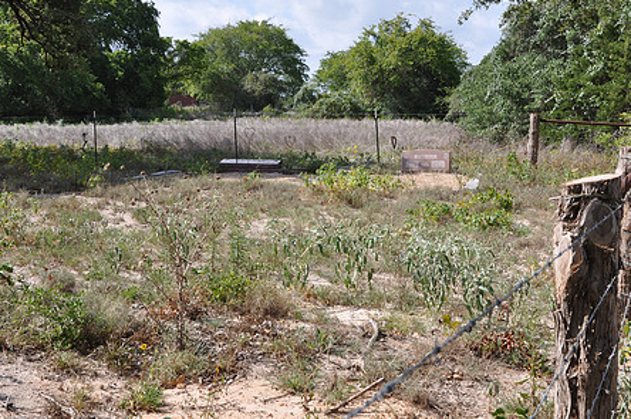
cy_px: 185
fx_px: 823
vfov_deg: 28.6
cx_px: 340
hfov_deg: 41.9
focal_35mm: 47
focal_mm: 24
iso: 200
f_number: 9
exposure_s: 1/320
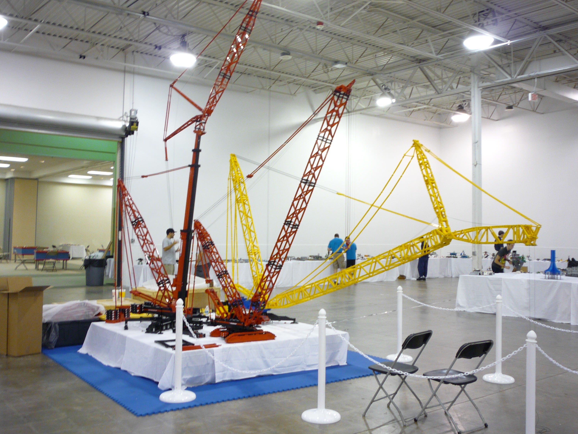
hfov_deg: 52.6
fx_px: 584
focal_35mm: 35
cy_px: 198
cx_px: 297
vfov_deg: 40.7
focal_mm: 5.2
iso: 125
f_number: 3.3
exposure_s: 1/10
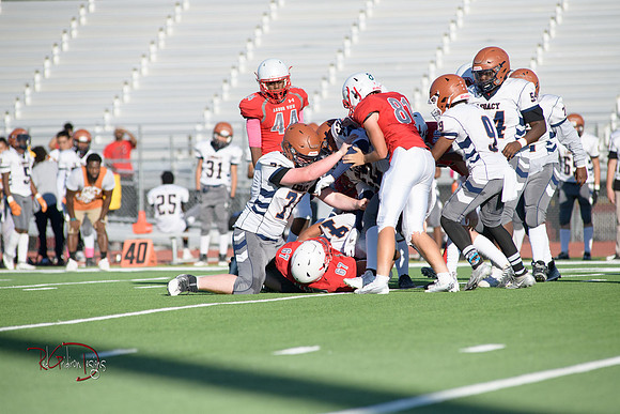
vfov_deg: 4.6
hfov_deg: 6.9
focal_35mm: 300
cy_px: 207
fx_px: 5168
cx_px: 310
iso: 1000
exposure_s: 1/8000
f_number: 5
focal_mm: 300
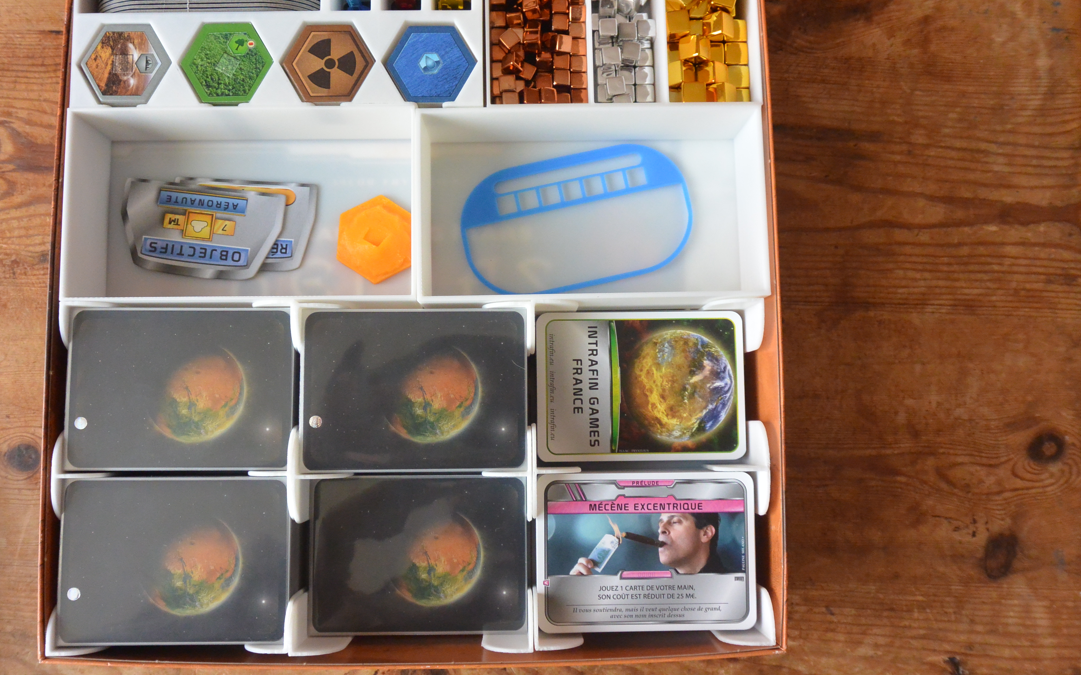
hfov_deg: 58.1
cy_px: 315
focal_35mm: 33
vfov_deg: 38.3
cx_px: 536
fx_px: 972
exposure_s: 1/30
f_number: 3.8
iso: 900
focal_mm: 12.2
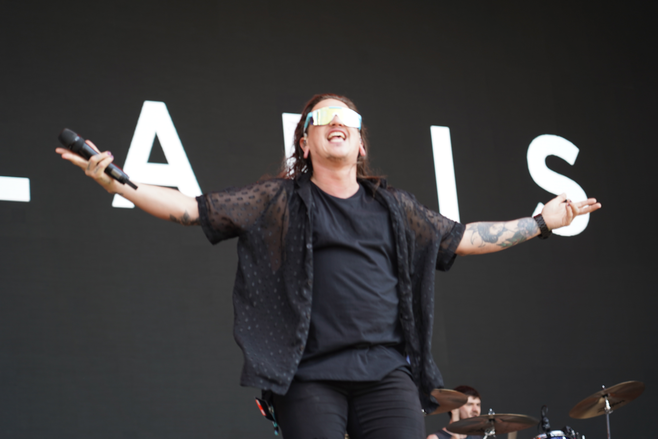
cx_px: 329
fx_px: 1919
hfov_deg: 19.5
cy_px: 220
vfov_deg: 13.0
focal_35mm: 105
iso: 100
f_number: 4
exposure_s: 1/125
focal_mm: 105
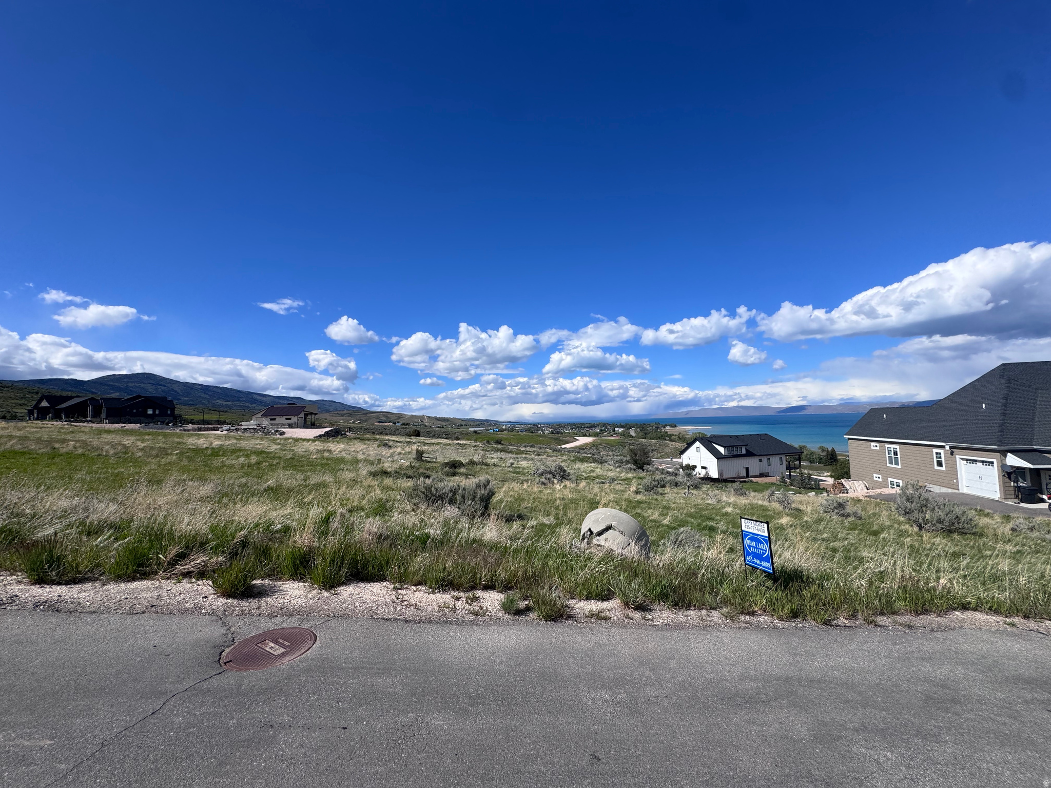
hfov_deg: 102.1
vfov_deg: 85.7
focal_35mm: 14
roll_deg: +1.4
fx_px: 425
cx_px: 526
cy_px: 394
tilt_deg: +2.4
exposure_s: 1/3906
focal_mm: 2.22
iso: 50
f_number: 2.2
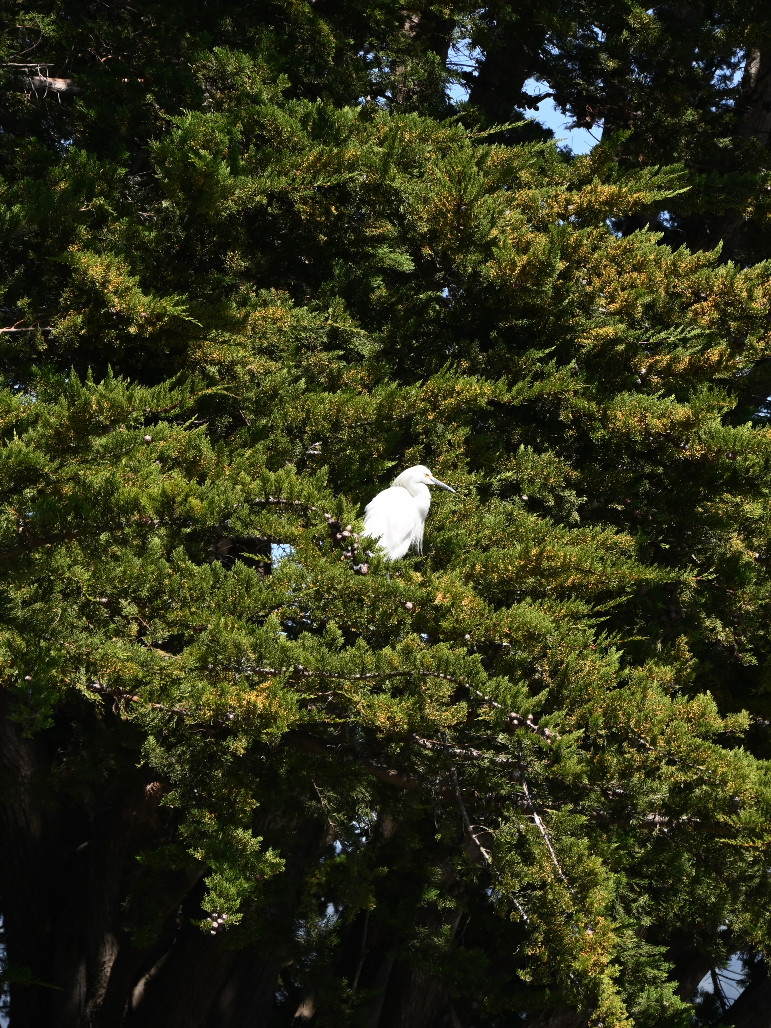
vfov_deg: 6.5
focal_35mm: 304
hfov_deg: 4.9
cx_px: 429
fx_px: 9027
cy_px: 515
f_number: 6.3
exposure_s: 1/500
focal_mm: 140
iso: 180
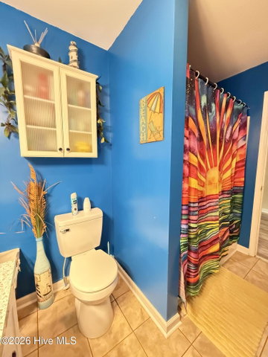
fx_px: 145
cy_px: 178
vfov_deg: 102.1
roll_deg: +0.1
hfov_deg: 85.7
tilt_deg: -5.9
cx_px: 134
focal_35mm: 14
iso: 1600
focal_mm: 2.22
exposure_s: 1/30
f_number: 2.2
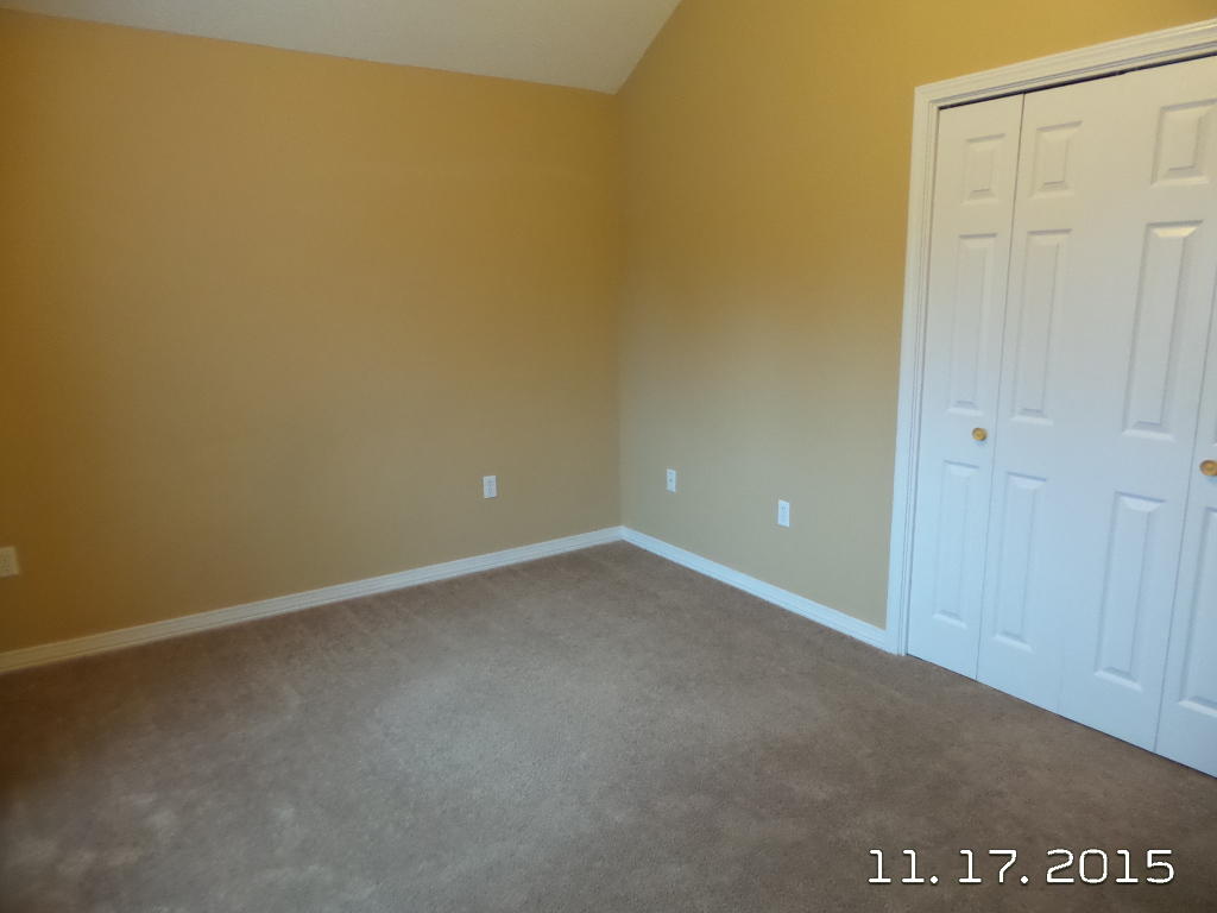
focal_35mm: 23
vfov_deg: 58.9
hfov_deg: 73.9
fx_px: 809
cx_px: 608
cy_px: 456
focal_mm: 4.1
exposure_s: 1/30
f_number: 2.8
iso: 640
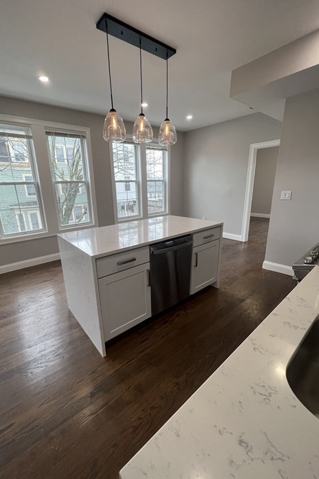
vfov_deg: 104.3
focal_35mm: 14
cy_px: 238
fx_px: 186
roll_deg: +1.7
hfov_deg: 81.0
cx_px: 145
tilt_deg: -13.3
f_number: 1.8
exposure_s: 1/120
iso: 80
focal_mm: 1.57
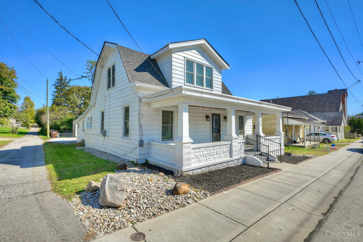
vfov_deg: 70.4
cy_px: 121
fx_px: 171
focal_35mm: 17
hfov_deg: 93.3
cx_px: 182
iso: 100
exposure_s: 1/100
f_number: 10
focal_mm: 17
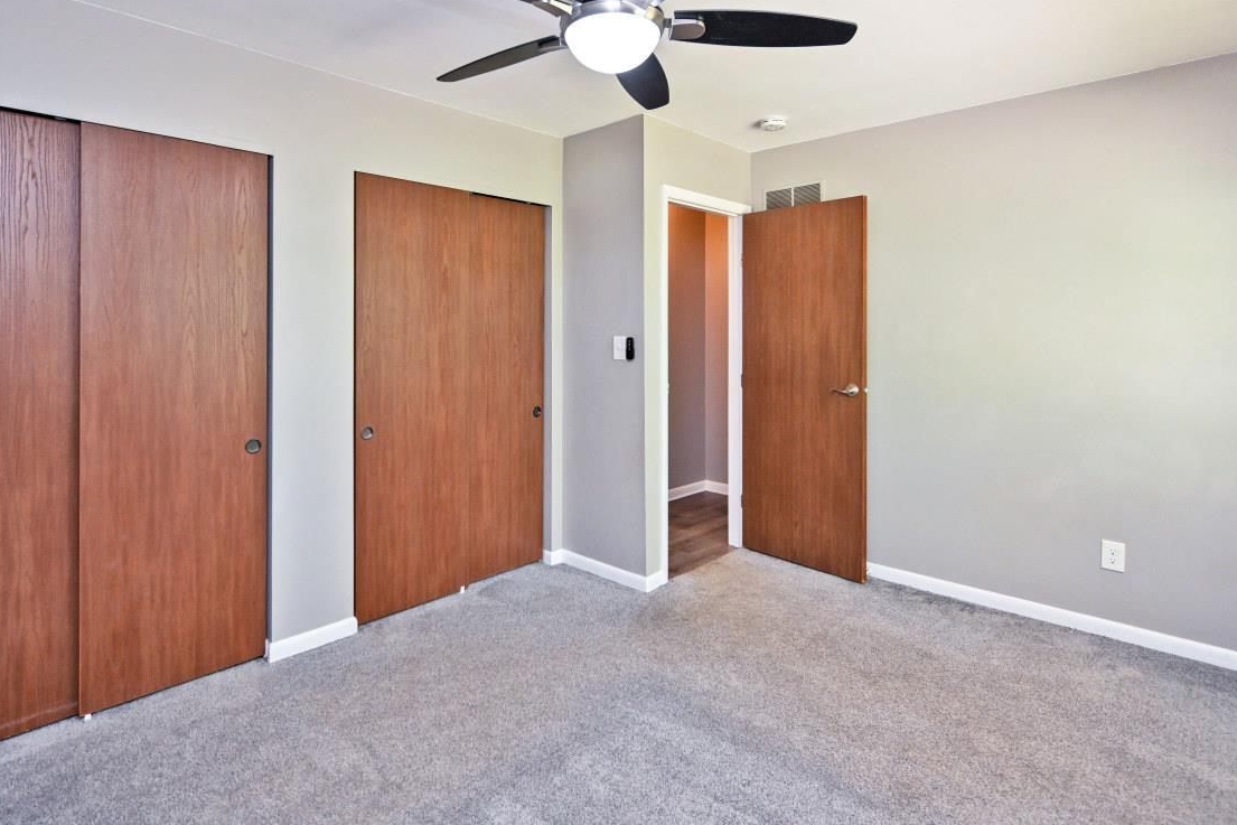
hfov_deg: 86.8
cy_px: 328
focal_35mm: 19
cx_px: 583
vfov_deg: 64.0
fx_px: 653
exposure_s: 1/60
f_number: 4
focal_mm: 14
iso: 800
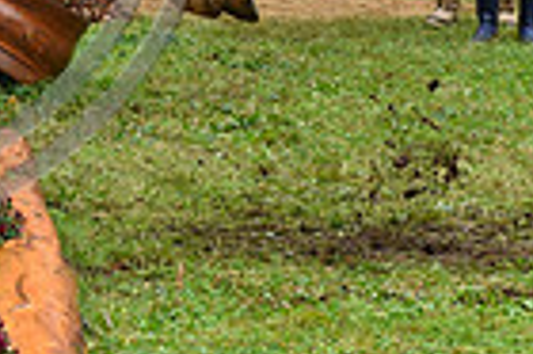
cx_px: -221
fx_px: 4274
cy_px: -202
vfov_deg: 4.7
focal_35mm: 289
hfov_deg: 7.0
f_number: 3.5
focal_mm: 70
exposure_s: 1/1250
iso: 1100
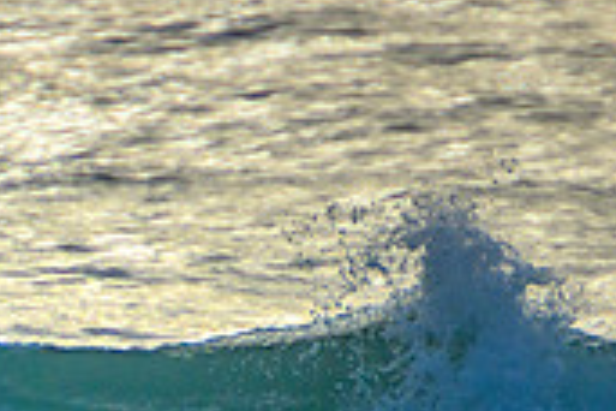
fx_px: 31893
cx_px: -578
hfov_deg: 1.1
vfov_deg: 0.7
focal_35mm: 1864
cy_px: 494
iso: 500
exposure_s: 1/2000
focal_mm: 400
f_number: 5.6
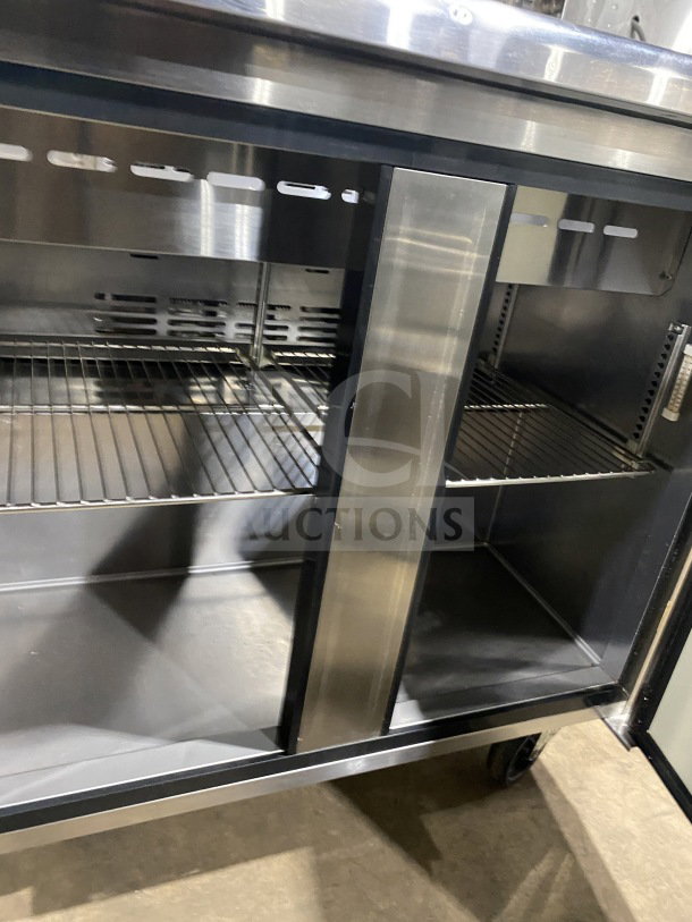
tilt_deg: -22.5
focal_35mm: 26
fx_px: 693
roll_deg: -10.4
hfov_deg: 53.1
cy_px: 461
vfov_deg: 67.3
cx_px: 346
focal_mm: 4.25
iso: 640
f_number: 1.8
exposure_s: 1/30
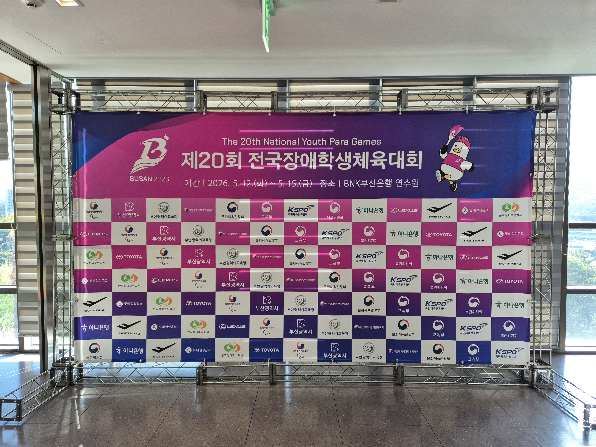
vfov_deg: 58.9
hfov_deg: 73.9
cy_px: 224
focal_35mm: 23
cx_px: 298
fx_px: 396
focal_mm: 5.4
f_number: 1.8
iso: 40
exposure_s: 1/143
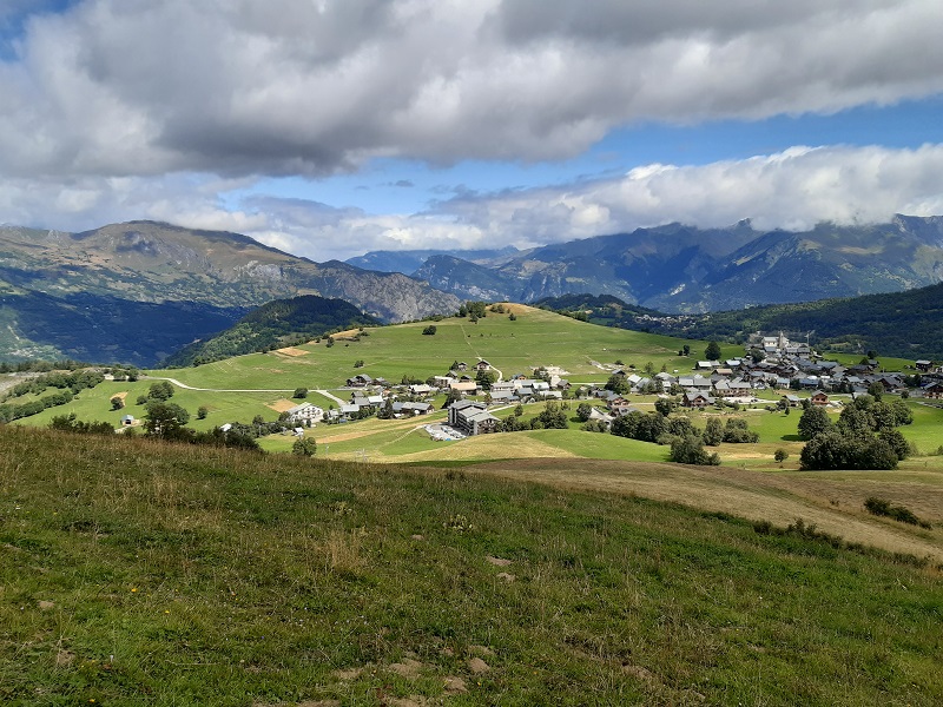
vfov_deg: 53.1
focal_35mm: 26
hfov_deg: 67.3
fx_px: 708
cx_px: 472
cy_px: 354
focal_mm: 3.92
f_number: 1.7
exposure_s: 1/2222
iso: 40
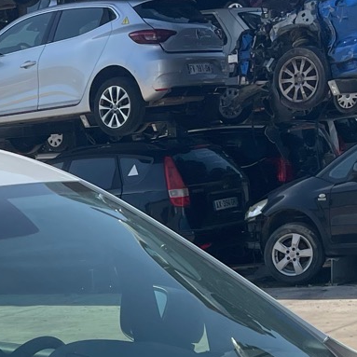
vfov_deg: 14.8
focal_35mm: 108
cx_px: -7
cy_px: 565
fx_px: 1260
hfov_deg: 15.8
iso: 32
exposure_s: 1/3610
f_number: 1.6
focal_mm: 4.2
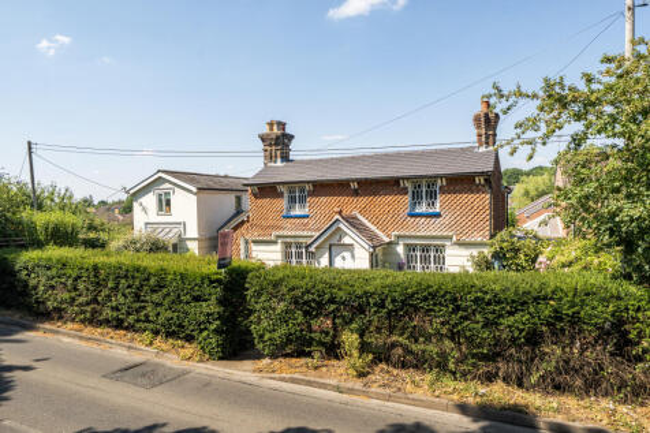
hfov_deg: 73.8
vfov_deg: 53.1
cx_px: 325
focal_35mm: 24
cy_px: 216
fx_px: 433
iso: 200
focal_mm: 16
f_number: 8
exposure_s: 1/250
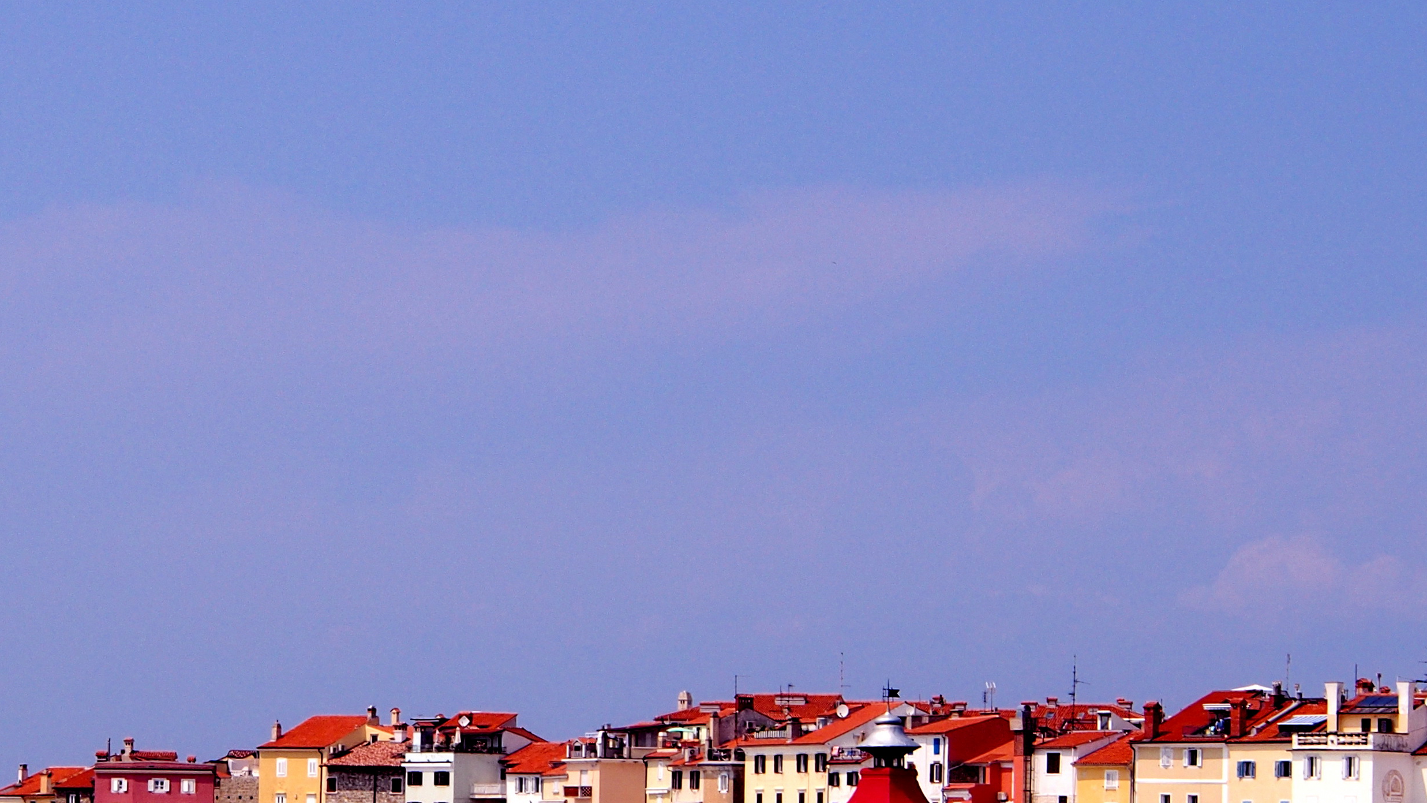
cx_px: 485
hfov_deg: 11.7
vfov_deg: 6.6
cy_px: 774
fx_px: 6962
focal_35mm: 184
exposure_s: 1/400
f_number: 11
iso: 200
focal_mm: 46
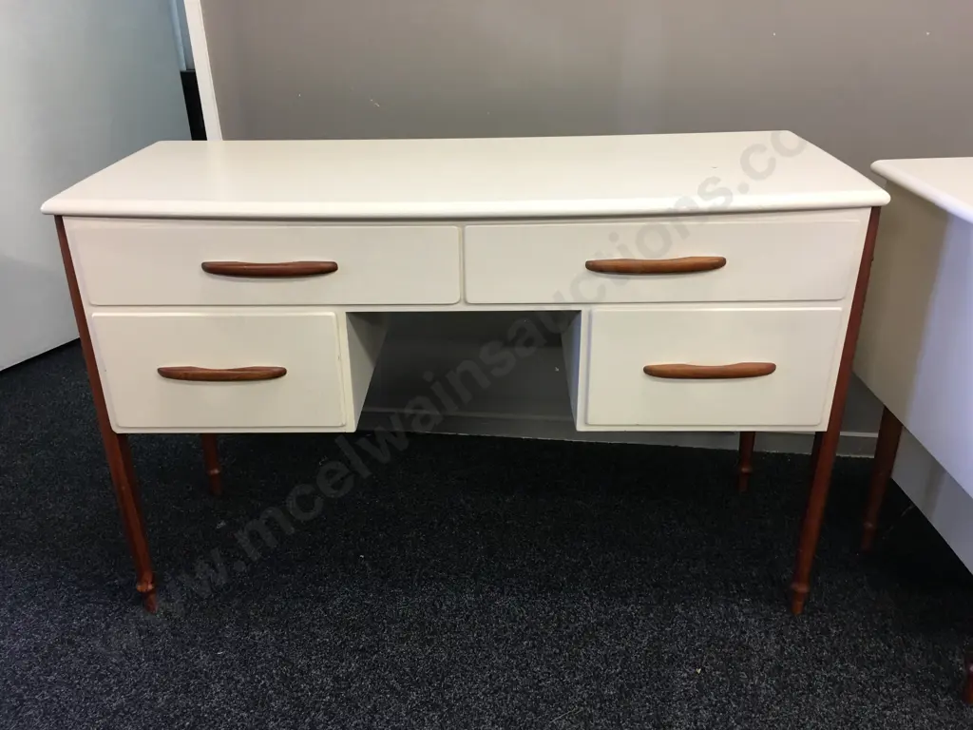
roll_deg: +1.4
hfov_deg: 61.7
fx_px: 815
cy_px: 365
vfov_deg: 48.2
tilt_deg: -24.5
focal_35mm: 29
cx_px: 486
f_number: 2.2
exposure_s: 1/15
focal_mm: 4.15
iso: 40
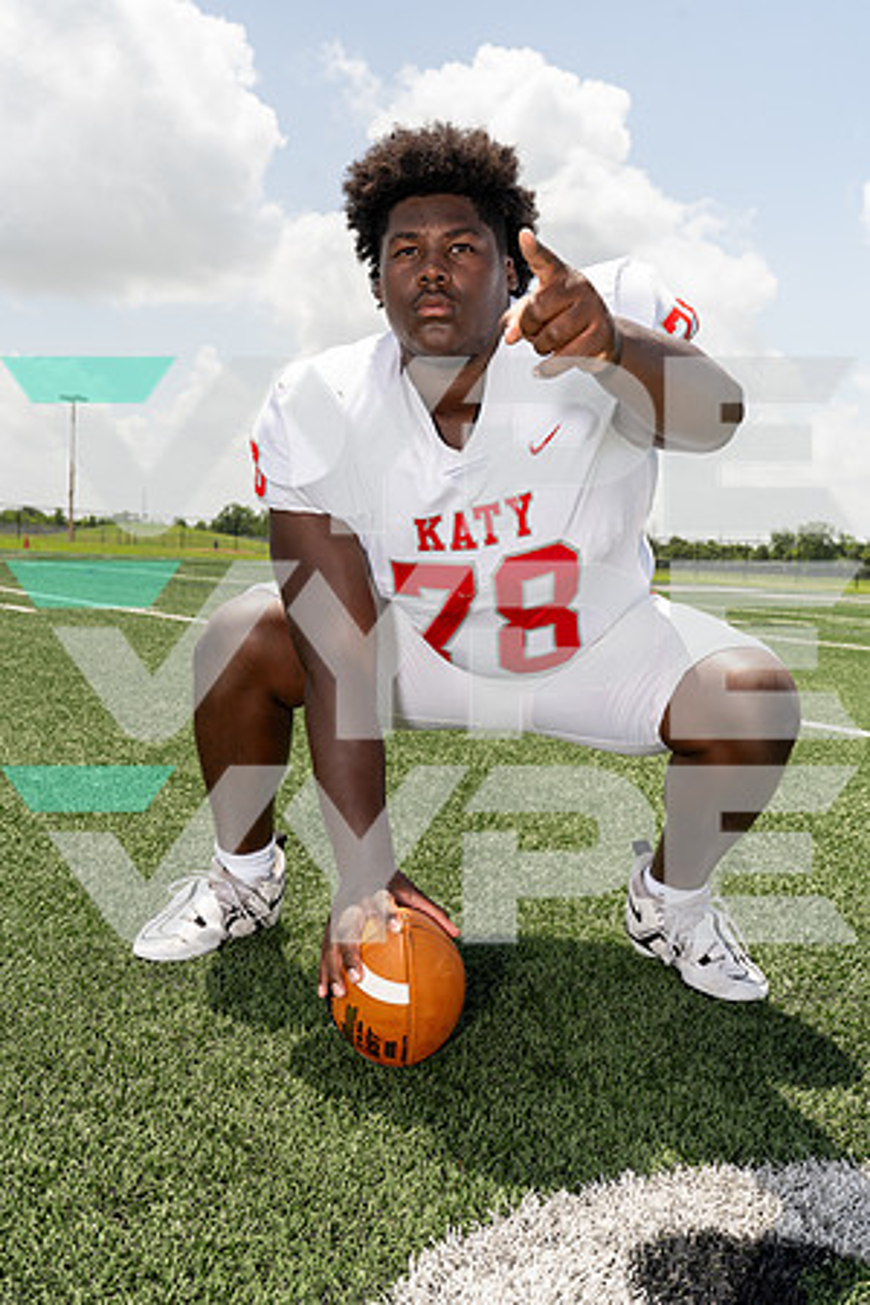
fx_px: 1450
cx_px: 435
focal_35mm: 40
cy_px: 652
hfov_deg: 33.4
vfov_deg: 48.5
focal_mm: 40
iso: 100
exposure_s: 1/250
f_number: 8
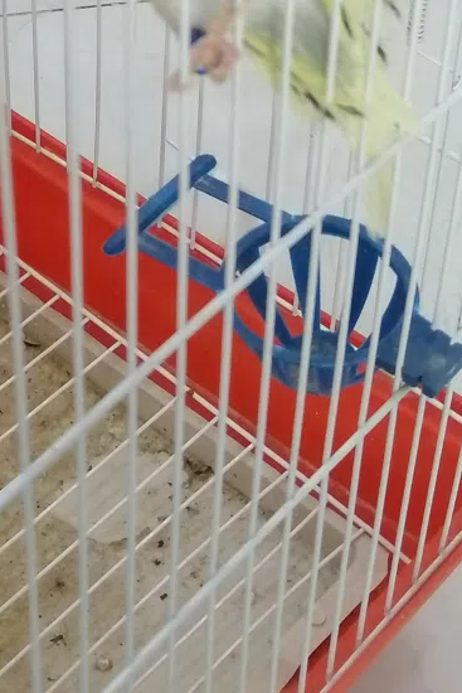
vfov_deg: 24.1
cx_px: 9
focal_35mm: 80
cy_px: -22
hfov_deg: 16.7
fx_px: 1539
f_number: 1.8
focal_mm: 3.95
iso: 160
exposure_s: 1/33.3
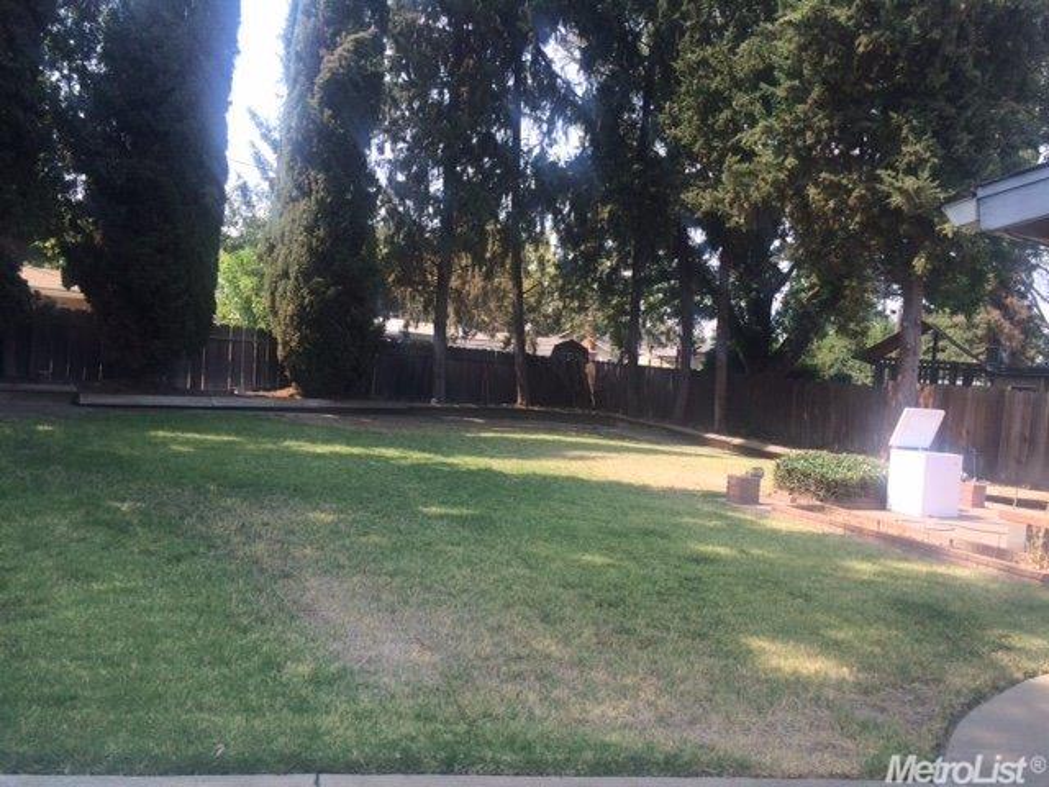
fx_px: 879
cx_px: 524
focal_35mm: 29
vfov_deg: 48.2
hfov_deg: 61.7
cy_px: 394
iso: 32
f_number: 2.2
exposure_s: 1/500
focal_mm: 4.15
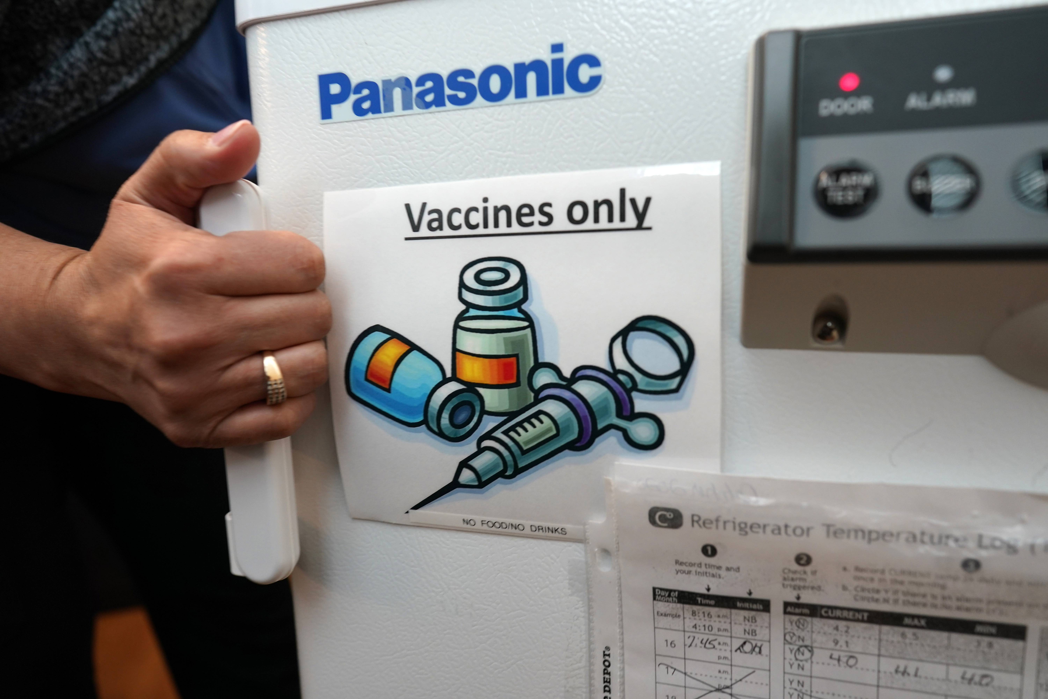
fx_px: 699
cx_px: 524
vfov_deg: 53.1
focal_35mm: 24
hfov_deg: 73.7
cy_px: 350
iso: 1000
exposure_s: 1/100
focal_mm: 24
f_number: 3.5
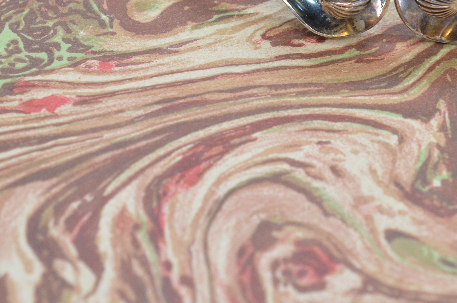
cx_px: 406
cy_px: -26
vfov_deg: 10.1
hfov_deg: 15.2
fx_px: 1697
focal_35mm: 134
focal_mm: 40
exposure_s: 1/100
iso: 1000
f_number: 9
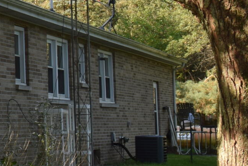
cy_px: 21
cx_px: -174
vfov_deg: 9.9
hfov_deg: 13.6
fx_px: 951
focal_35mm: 138
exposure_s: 1/125
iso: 100
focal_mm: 20
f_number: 5.6
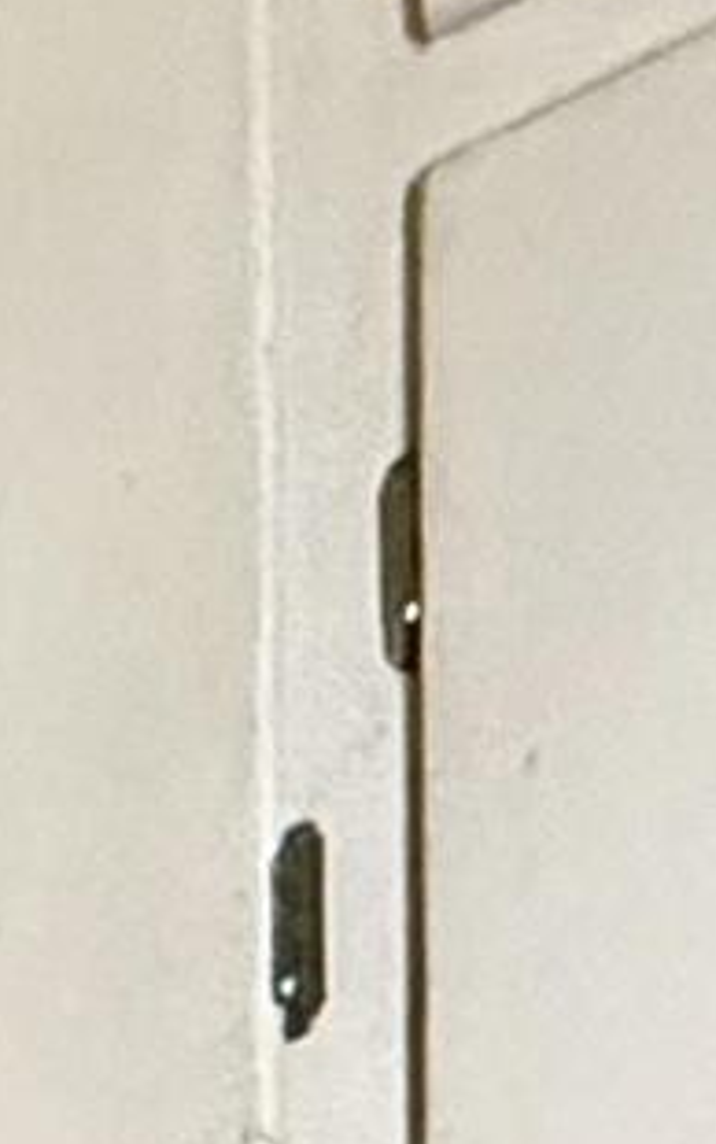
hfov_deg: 7.3
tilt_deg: -2.7
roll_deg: -0.4
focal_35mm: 147
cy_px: 3906
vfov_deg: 9.4
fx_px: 4585
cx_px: -1853
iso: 500
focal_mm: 2.22
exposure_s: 1/60
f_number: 2.2
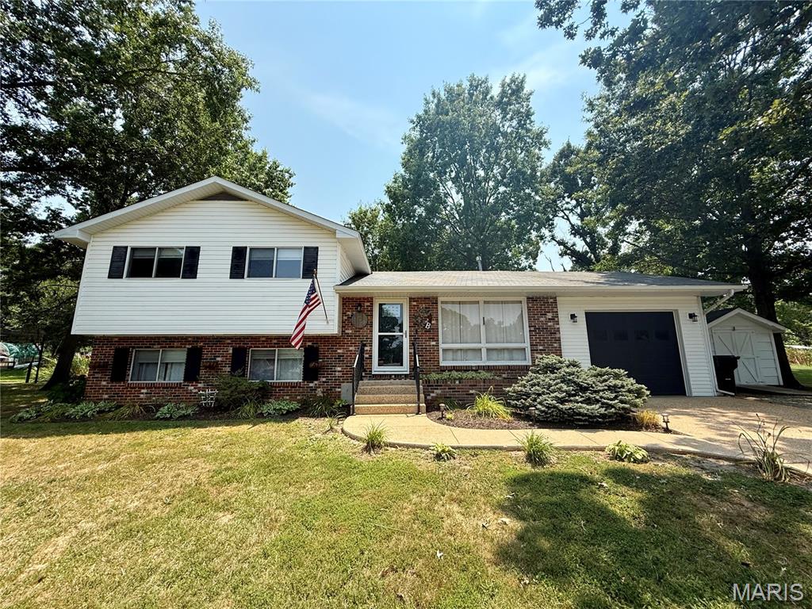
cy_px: 304
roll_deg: +0.2
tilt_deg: +12.2
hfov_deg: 102.1
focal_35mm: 14
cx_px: 406
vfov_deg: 85.7
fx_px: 328
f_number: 2.2
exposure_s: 1/1368
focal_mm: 2.22
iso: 64
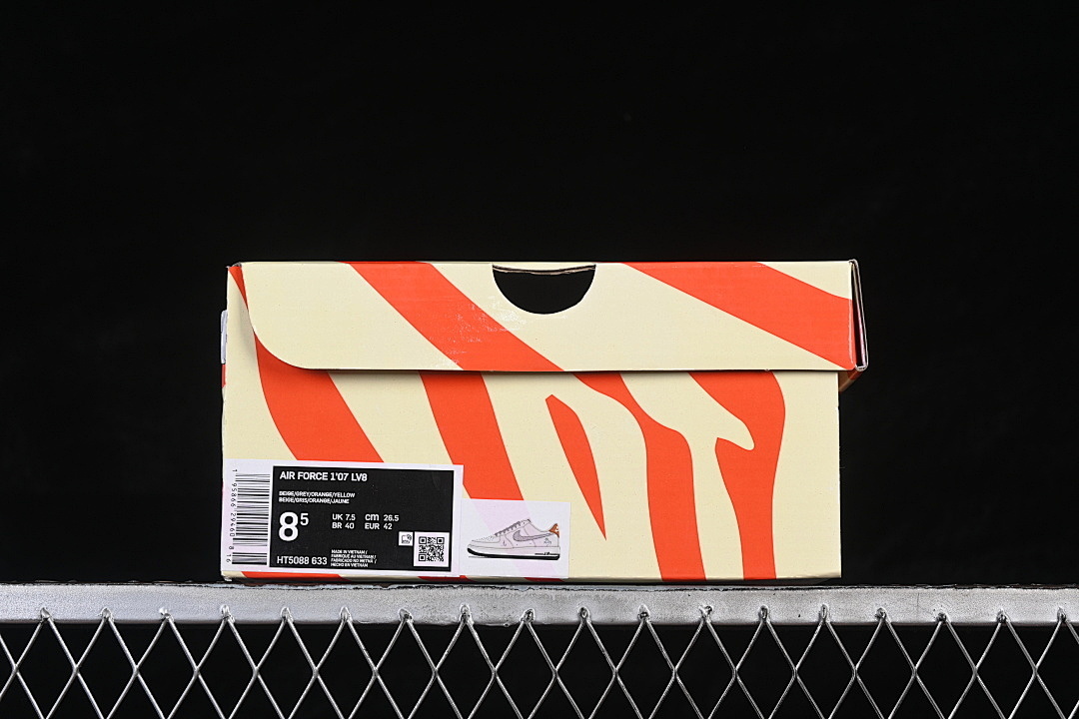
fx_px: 2248
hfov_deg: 27.0
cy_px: 360
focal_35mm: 75
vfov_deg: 18.2
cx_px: 540
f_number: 8
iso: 160
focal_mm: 50
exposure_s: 1/80
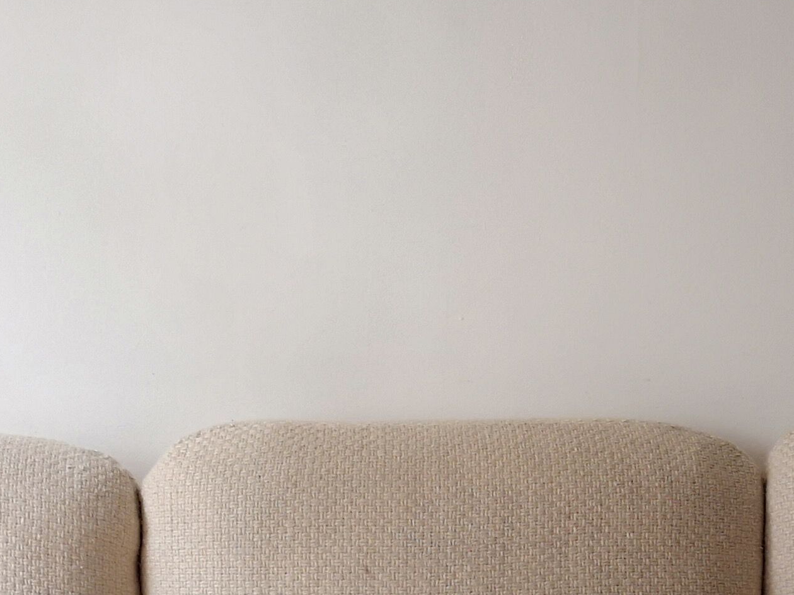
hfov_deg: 23.0
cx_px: 457
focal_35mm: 85
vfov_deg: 17.1
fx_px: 1950
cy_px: 535
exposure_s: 1/50
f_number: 1.8
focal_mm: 3.95
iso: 100
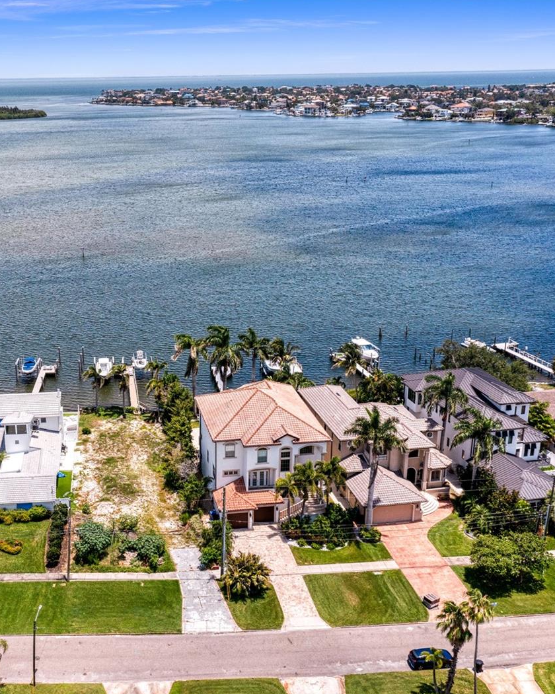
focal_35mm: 40
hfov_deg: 36.8
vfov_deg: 45.8
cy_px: 345
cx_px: 166
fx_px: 822
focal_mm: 10.26
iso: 100
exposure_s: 1/1600
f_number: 5.6
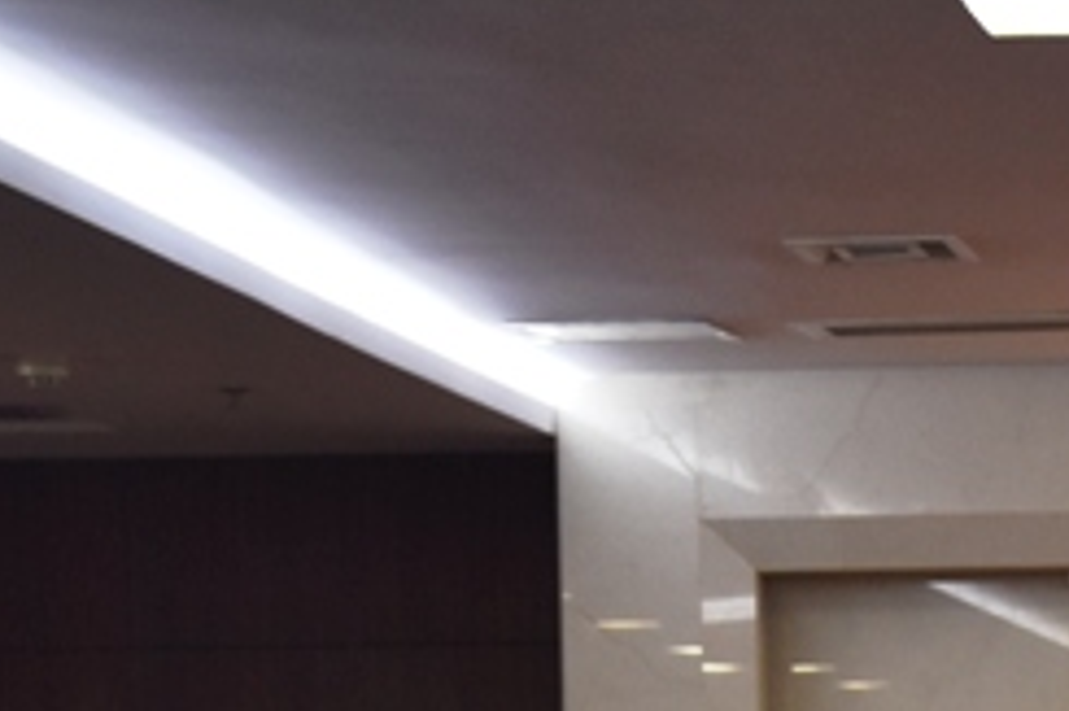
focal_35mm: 172
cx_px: 1300
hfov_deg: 11.7
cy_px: 1071
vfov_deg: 7.8
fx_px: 5093
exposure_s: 1/60
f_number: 4.2
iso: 1100
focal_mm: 35
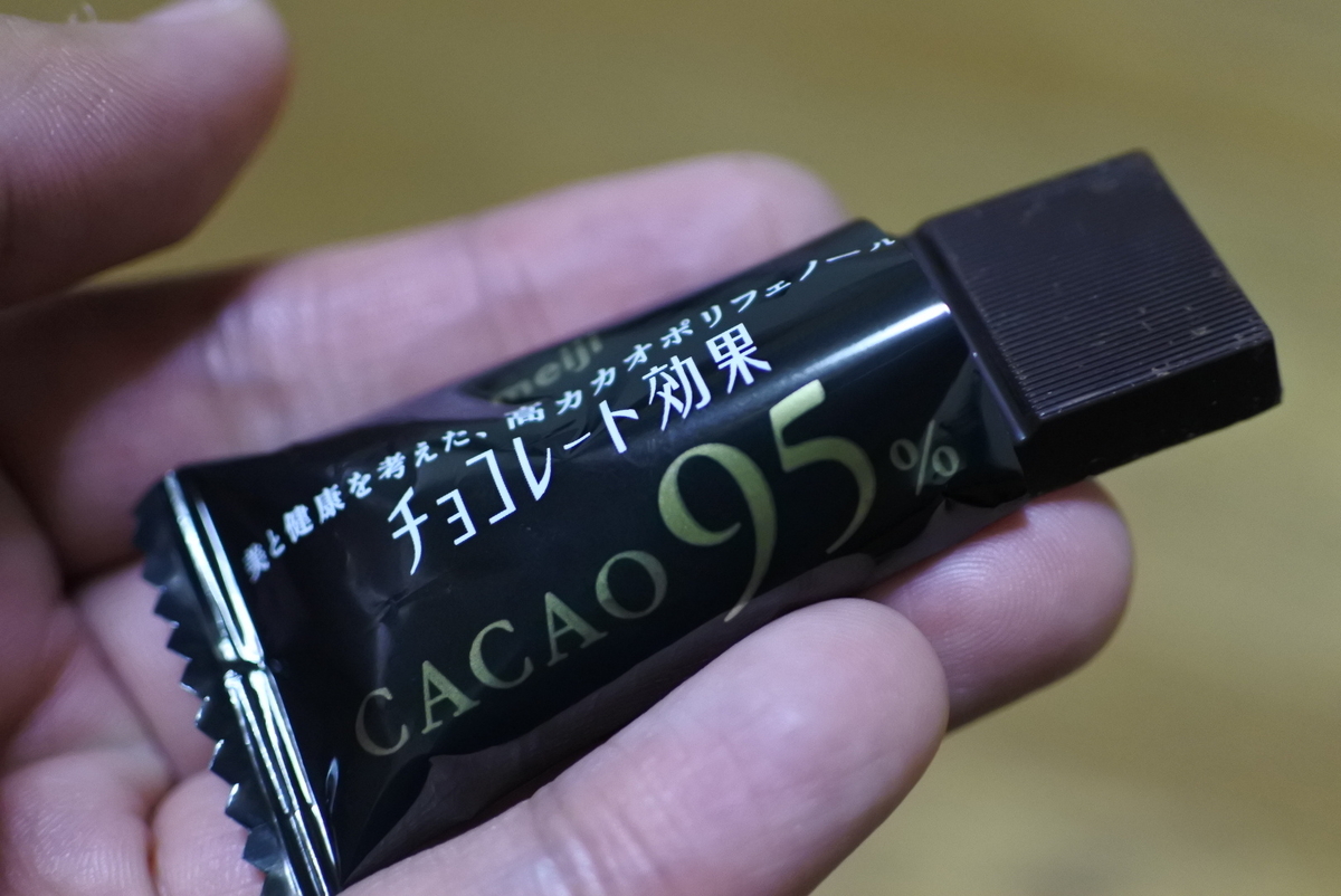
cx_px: 670
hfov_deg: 40.3
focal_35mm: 49
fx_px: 1827
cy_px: 448
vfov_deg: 27.6
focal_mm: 18.5
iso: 1800
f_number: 1.8
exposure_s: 1/125
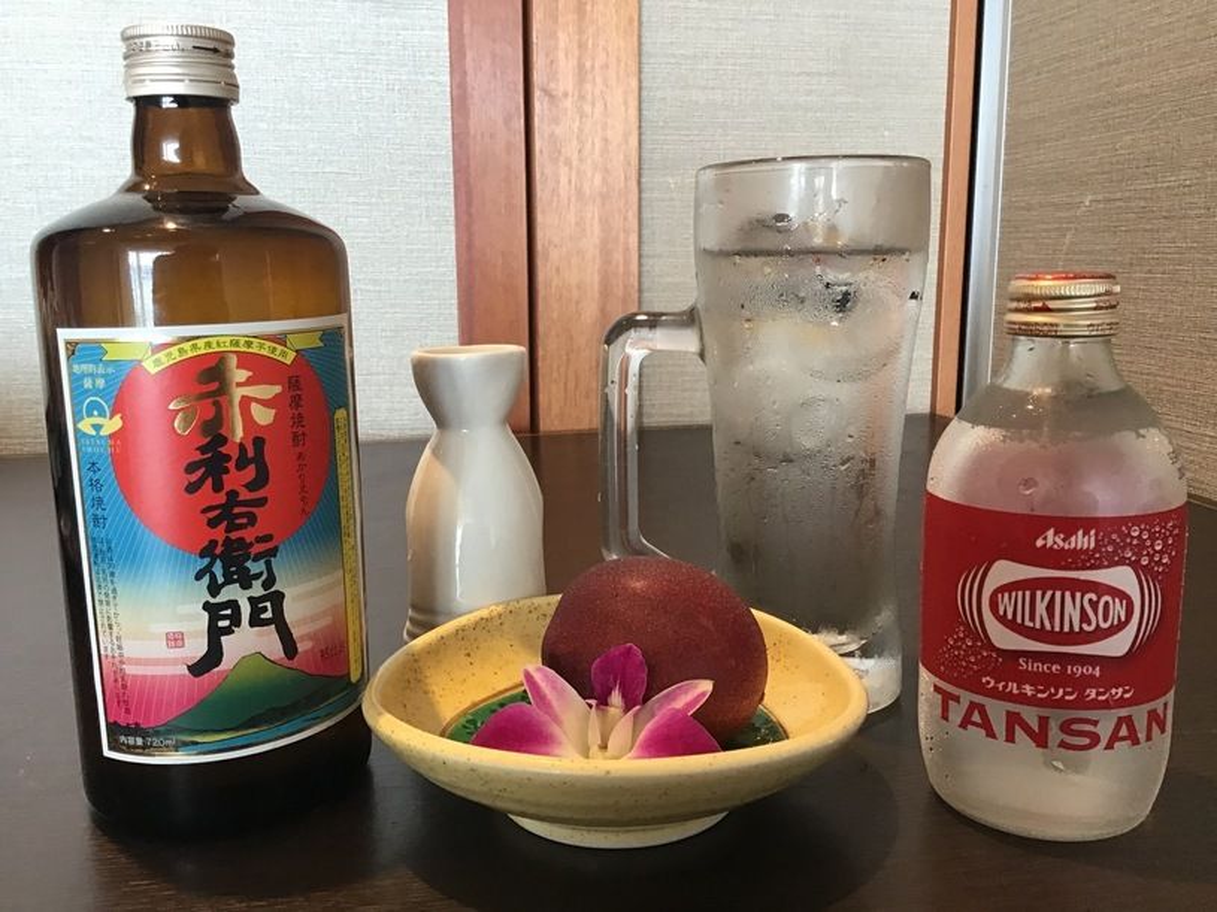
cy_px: 456
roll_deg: -0.3
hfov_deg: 58.4
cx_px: 608
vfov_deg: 45.4
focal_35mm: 31
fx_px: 1090
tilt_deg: -11.7
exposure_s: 1/30
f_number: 2.4
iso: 50
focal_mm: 3.3
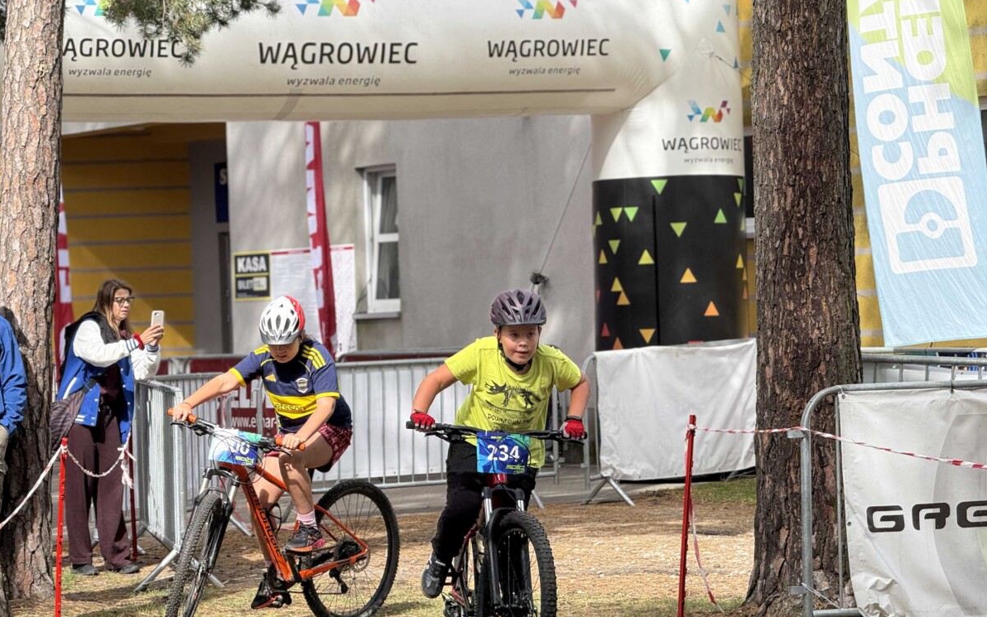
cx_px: 494
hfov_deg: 16.3
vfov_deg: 10.2
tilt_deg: +1.5
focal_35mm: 128
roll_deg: +1.3
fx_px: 3443
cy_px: 311
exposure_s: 1/605
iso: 50
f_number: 2.8
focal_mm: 15.66
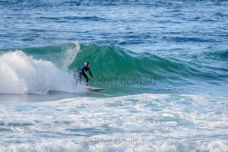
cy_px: 73
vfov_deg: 2.2
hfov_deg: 3.4
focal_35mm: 613
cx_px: 88
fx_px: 3883
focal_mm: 500
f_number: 5.6
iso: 280
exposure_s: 1/1250
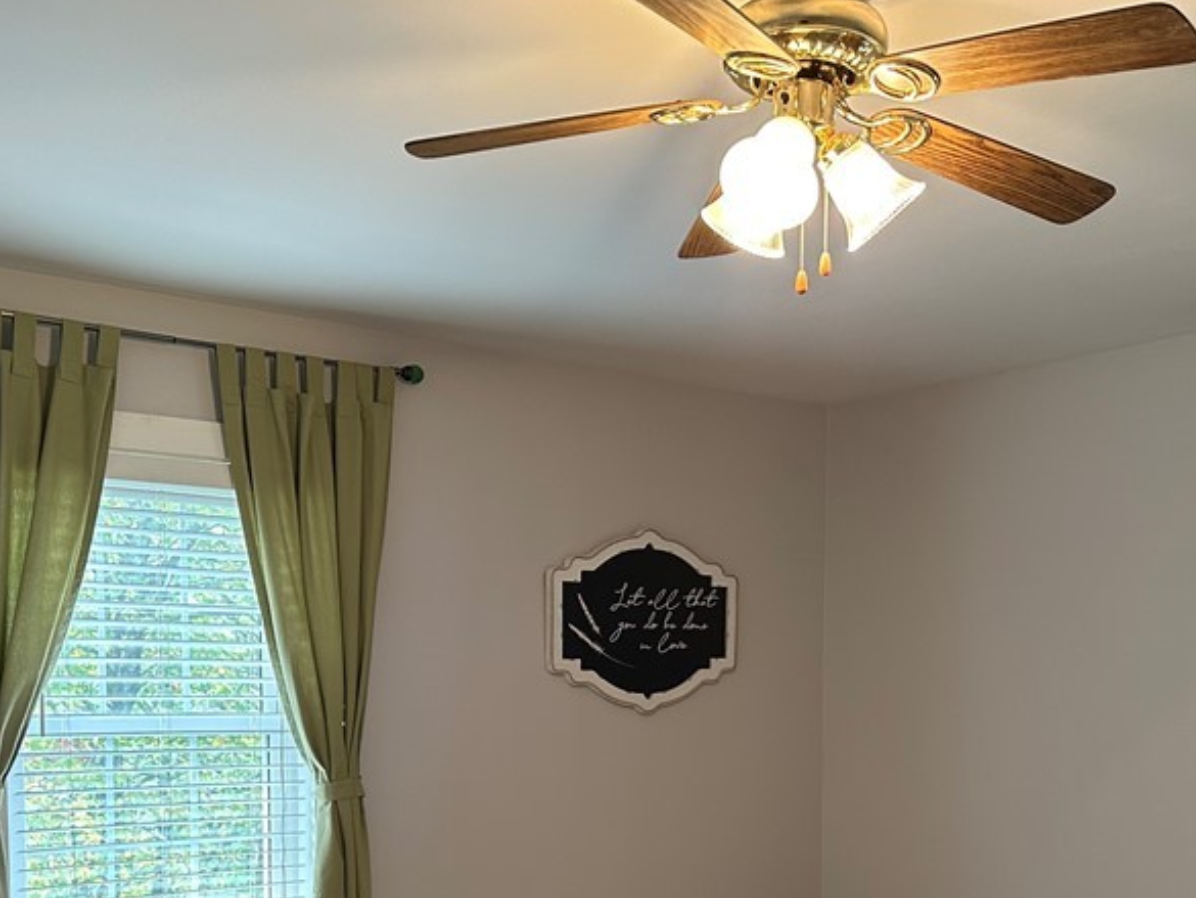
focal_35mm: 42
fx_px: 1451
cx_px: 716
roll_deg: -0.5
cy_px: 767
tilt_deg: -3.7
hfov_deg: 44.6
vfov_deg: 33.0
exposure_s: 1/60
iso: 250
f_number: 1.78
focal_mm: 6.86
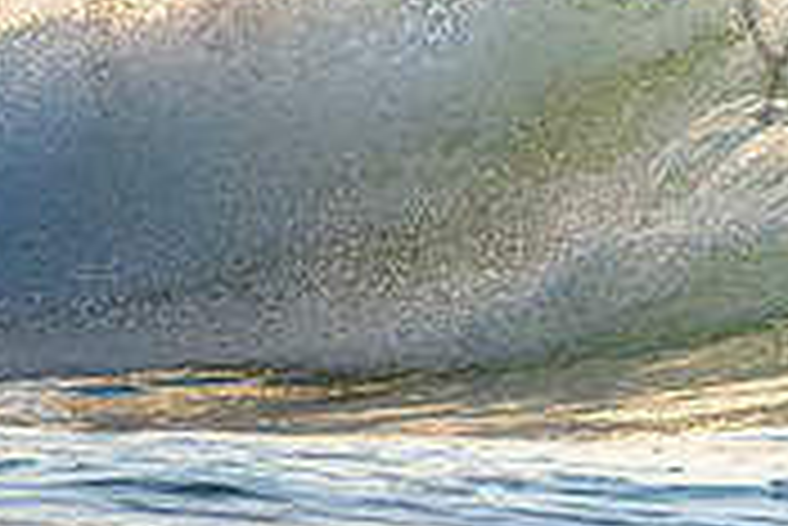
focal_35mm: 2485
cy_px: 16
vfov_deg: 0.6
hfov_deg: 0.8
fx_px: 54437
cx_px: 1202
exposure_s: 1/1250
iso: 400
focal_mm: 500
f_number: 5.6
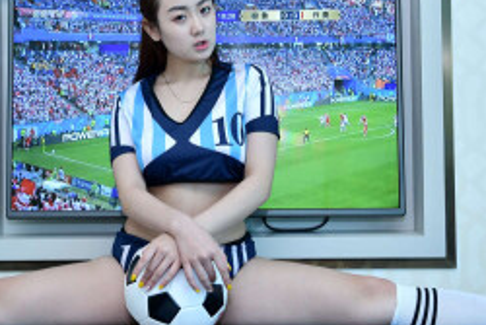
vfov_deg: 20.0
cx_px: 216
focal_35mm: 68
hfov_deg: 29.6
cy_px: 110
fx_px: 918
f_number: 2.8
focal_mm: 34
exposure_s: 1/50
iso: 100
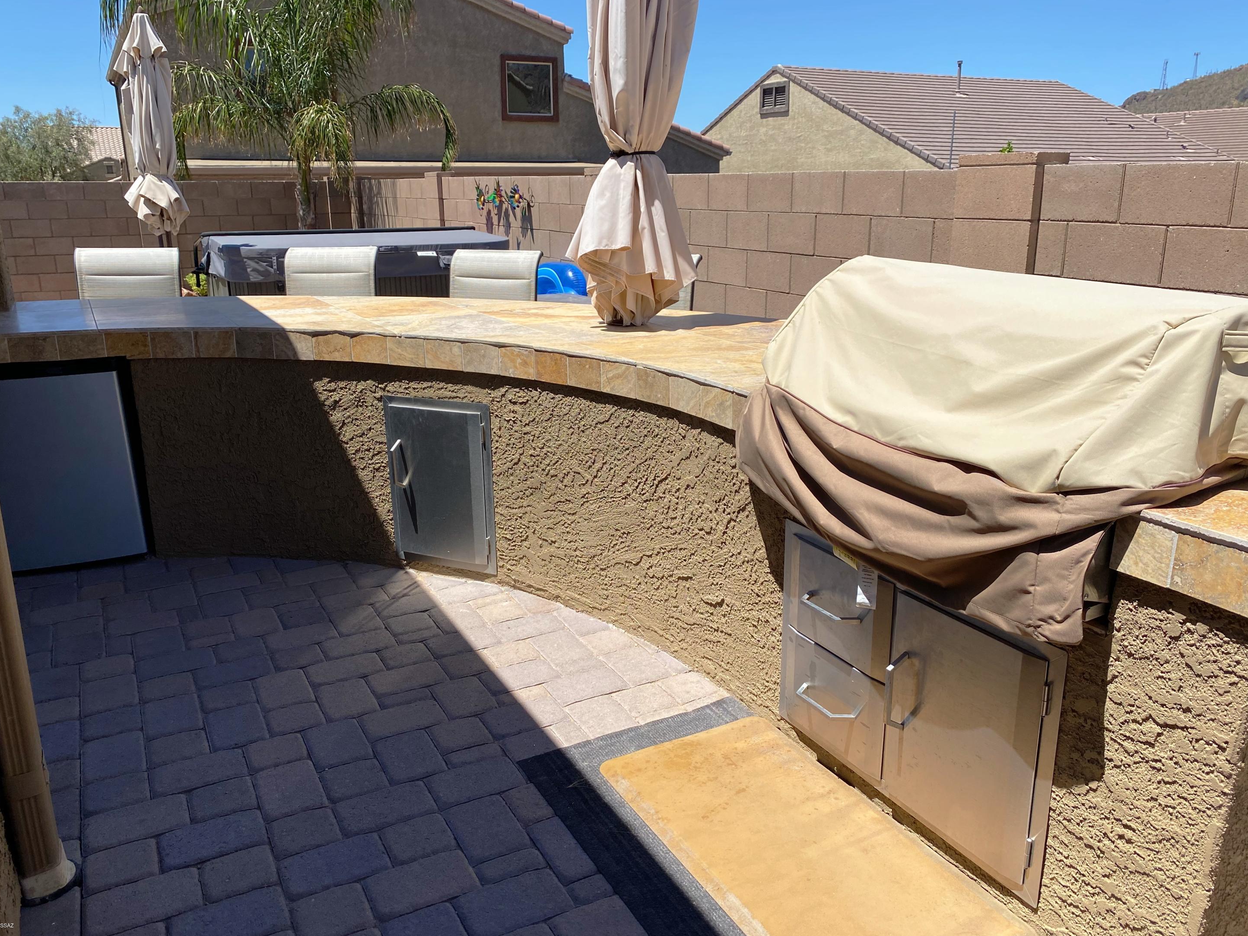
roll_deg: +1.3
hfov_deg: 65.3
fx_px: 973
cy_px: 470
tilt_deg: -15.2
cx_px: 621
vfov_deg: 51.4
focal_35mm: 27
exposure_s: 1/2890
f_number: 1.8
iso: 32
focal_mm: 4.25
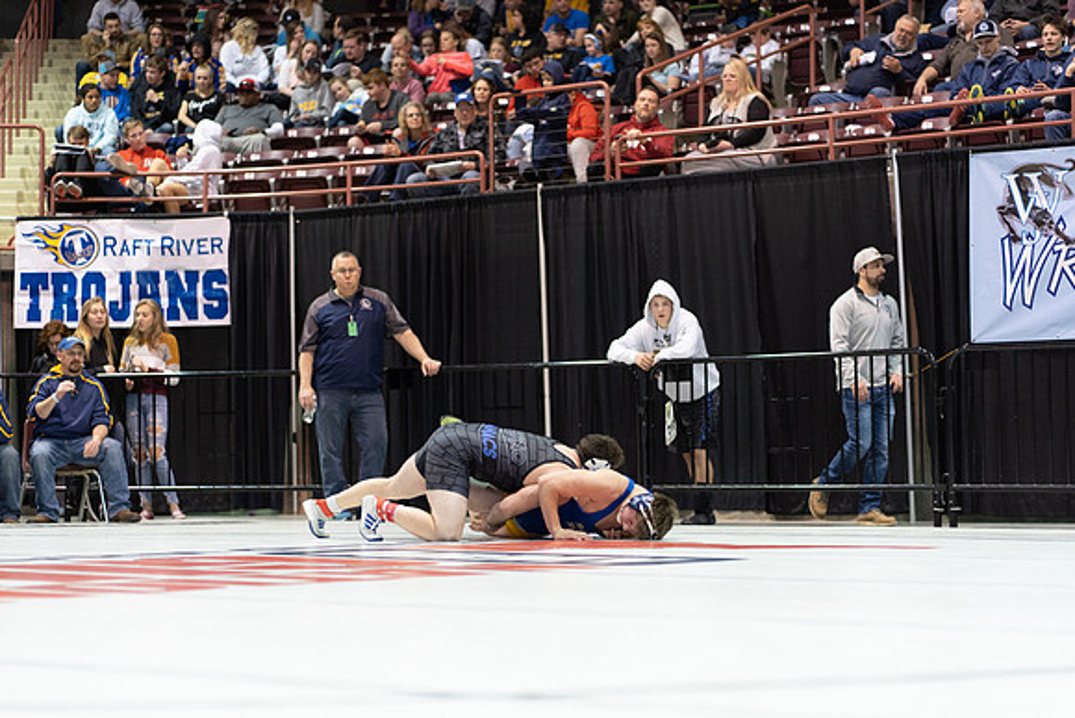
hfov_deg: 23.9
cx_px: 538
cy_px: 359
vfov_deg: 16.1
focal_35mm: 85
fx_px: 2539
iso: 2500
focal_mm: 85
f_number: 1.8
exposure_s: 1/500
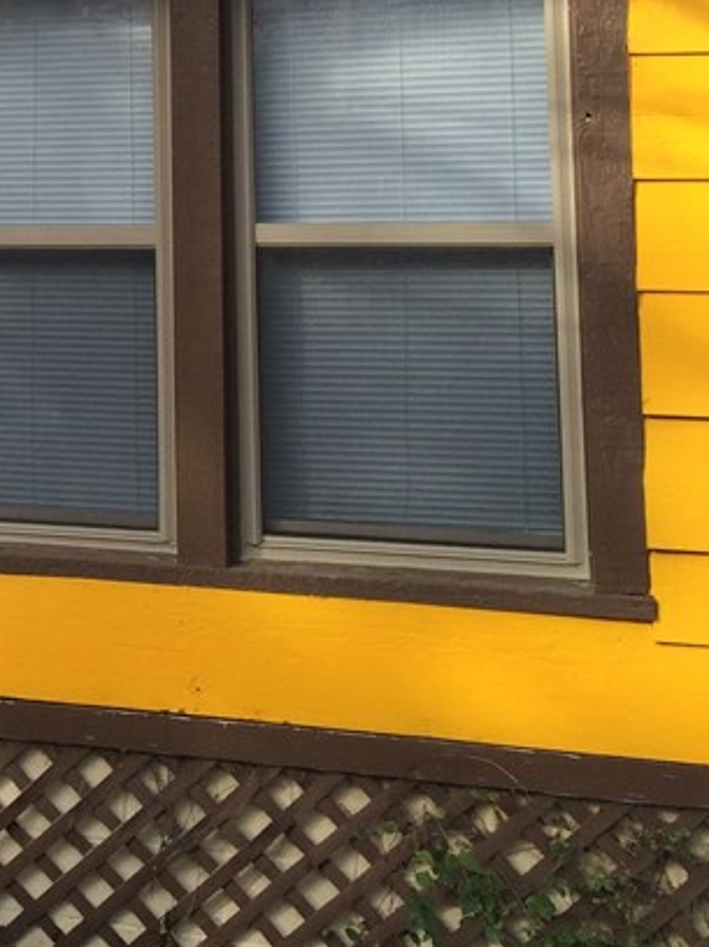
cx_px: -274
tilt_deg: +6.3
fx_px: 1995
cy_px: 72
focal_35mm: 73
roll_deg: +0.3
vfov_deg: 25.7
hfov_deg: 18.4
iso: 40
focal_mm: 4.15
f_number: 2.2
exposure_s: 1/651
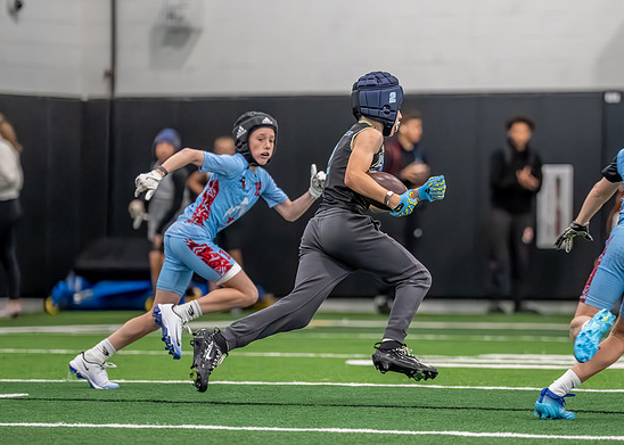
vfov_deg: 5.2
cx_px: 348
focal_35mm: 279
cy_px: 228
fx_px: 4943
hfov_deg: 7.2
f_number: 2.8
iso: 6400
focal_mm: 170
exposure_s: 1/1000
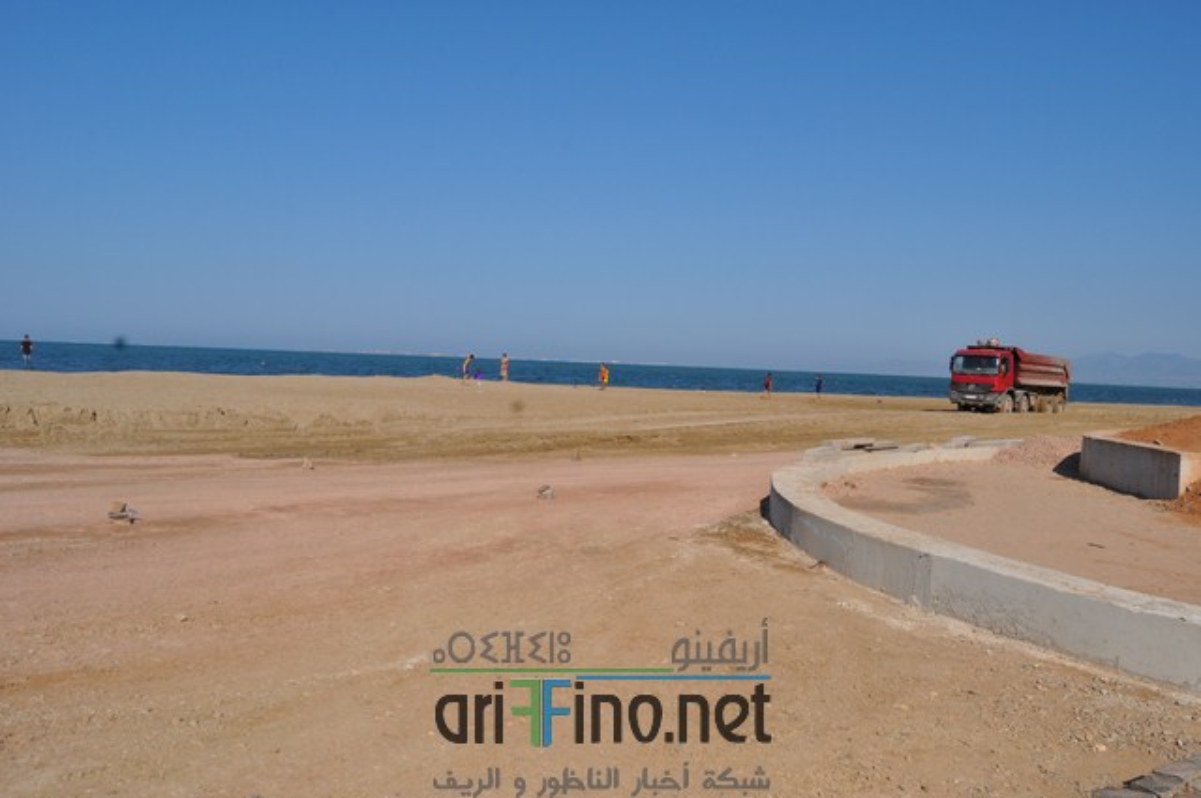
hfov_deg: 57.3
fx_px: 1100
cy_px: 399
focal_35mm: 33
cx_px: 600
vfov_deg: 39.9
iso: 200
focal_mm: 22
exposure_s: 1/500
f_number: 11
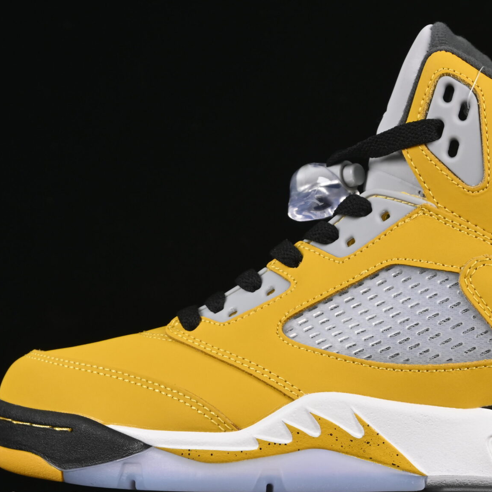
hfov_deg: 12.3
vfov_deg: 12.3
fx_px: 2283
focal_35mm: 142
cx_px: 366
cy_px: 270
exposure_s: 1/80
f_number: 8
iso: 160
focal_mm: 50
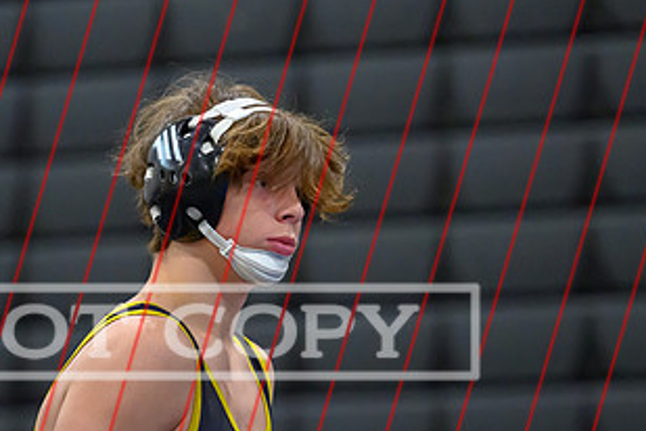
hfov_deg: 6.5
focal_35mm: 318
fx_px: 5706
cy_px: 399
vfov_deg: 4.3
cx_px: 169
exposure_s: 1/640
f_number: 2.8
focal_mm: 150
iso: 8000
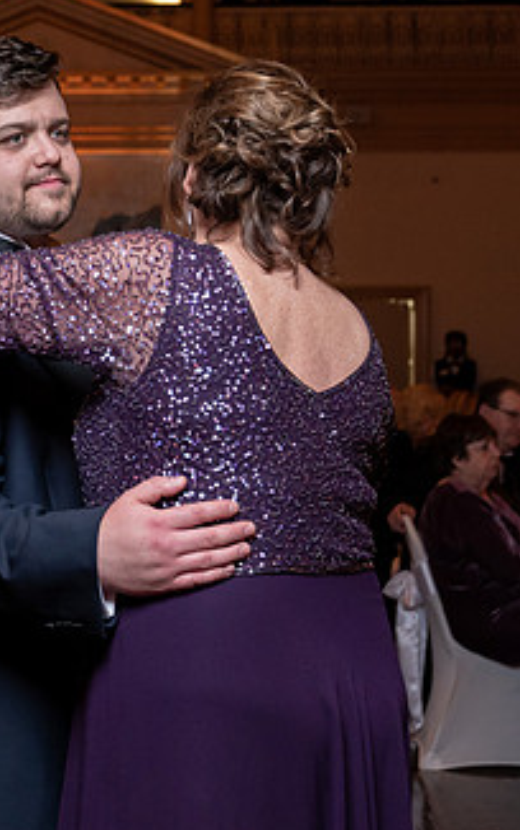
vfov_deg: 23.5
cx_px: -96
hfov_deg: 14.4
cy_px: 321
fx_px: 1994
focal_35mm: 88
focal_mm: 39
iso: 2000
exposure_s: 1/100
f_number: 4
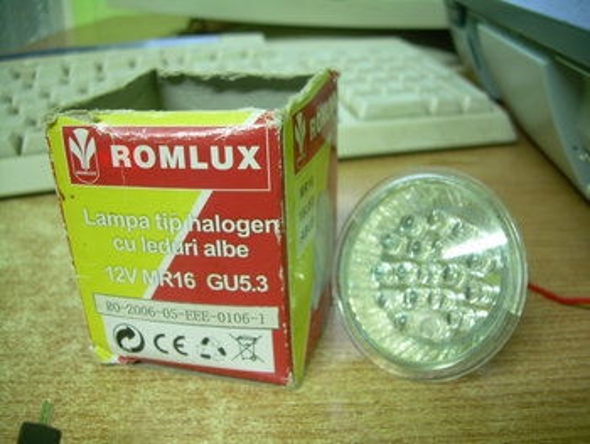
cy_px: 222
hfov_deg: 48.9
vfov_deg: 37.8
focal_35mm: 38
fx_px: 648
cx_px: 295
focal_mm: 6.3
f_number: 2.8
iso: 71
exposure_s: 1/2.4
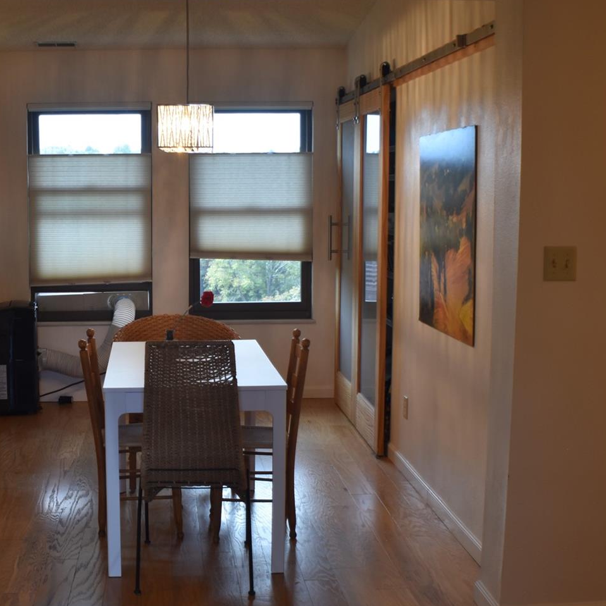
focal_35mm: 69
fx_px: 1367
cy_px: 316
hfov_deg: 24.8
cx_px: 185
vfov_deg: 25.0
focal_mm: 32
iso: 500
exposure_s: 1/60
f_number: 4.5
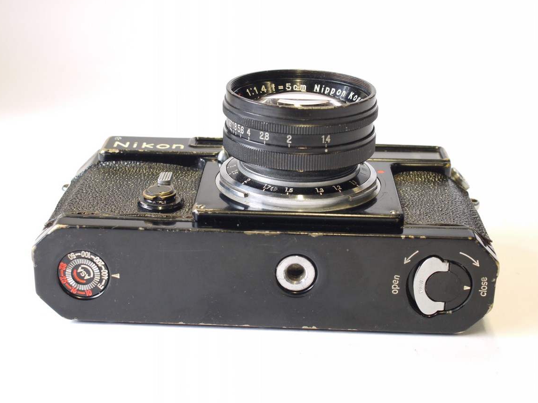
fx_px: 979
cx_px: 262
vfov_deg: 23.3
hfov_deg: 30.7
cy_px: 197
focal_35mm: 63
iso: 400
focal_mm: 30
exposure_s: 1/25
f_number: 6.3
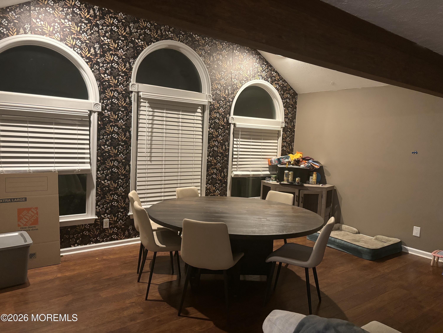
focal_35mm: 26
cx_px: 222
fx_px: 333
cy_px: 166
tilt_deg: -4.1
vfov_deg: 53.1
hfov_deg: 67.3
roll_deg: -2.4
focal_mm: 5.96
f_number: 1.6
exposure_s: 1/40
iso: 640
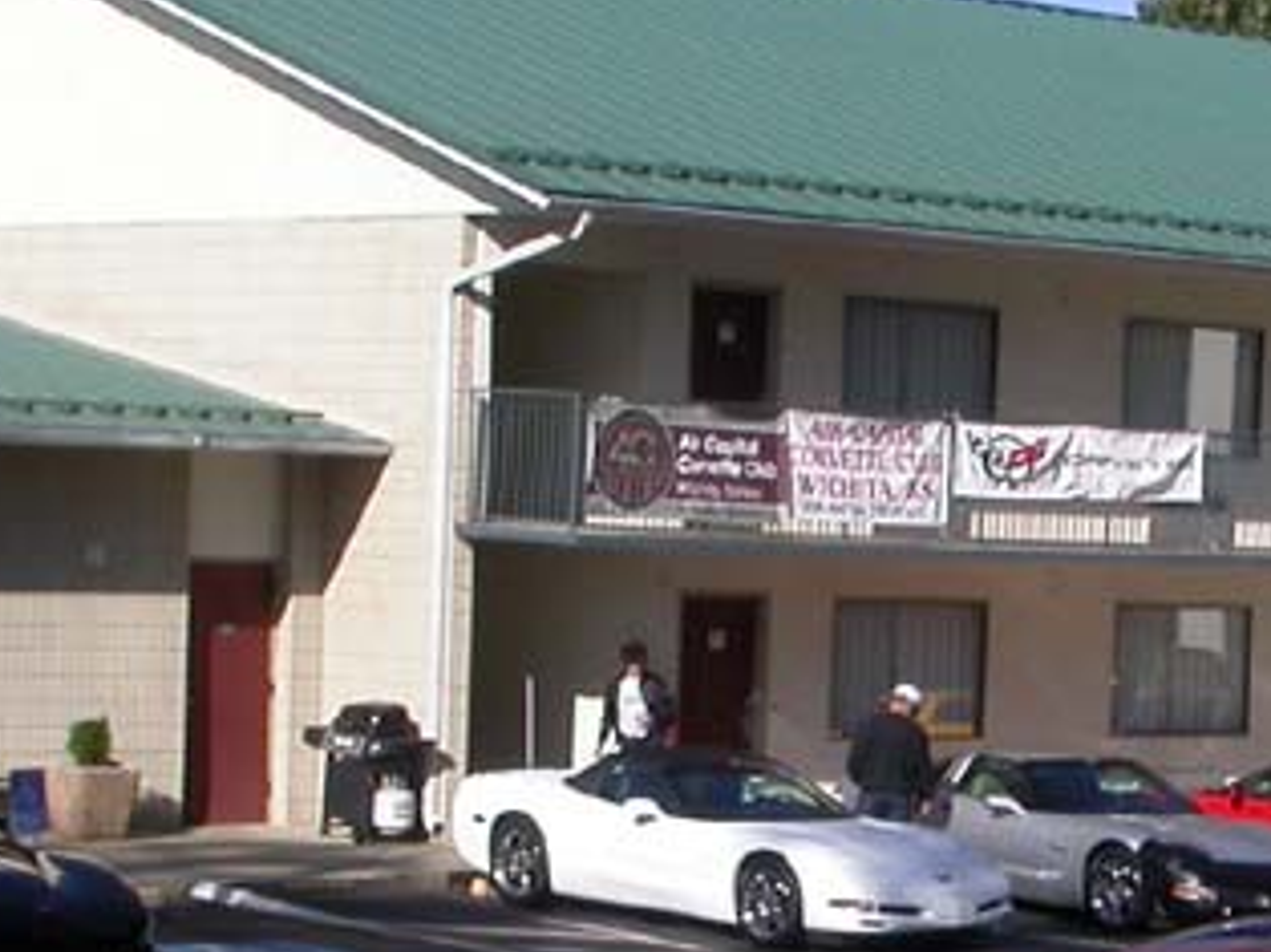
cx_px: 1101
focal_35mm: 124
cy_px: 814
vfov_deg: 11.9
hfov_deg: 15.7
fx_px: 4549
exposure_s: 1/380
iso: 100
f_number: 7.5
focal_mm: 7.85
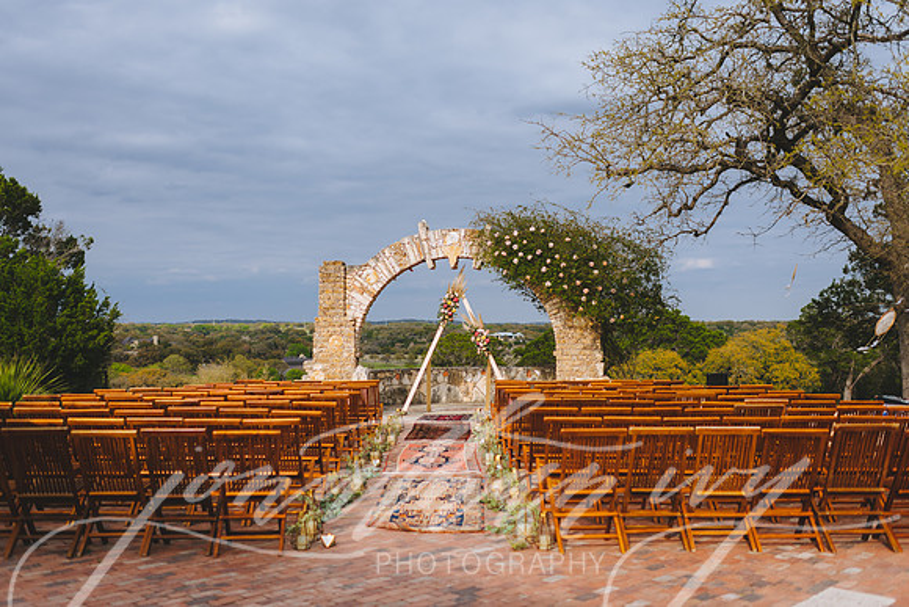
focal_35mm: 35
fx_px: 884
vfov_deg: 37.9
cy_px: 304
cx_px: 454
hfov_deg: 54.4
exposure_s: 1/4000
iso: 100
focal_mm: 35
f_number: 2
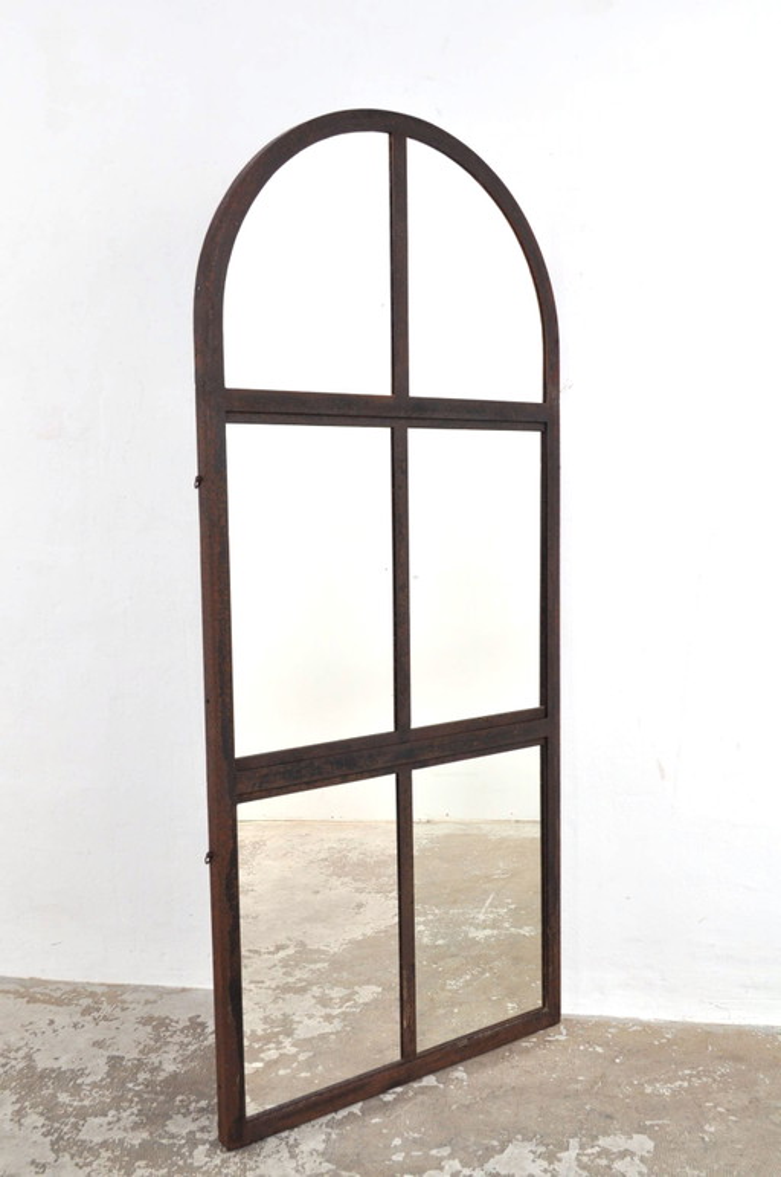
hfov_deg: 36.8
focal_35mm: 36
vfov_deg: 53.2
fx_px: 1175
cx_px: 390
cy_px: 588
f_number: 8
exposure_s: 1/125
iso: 400
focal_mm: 24
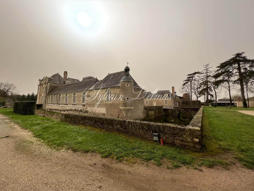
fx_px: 95
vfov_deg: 89.9
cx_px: 127
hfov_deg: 106.2
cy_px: 96
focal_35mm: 13
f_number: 1.8
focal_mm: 1.57
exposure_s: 1/1672
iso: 32
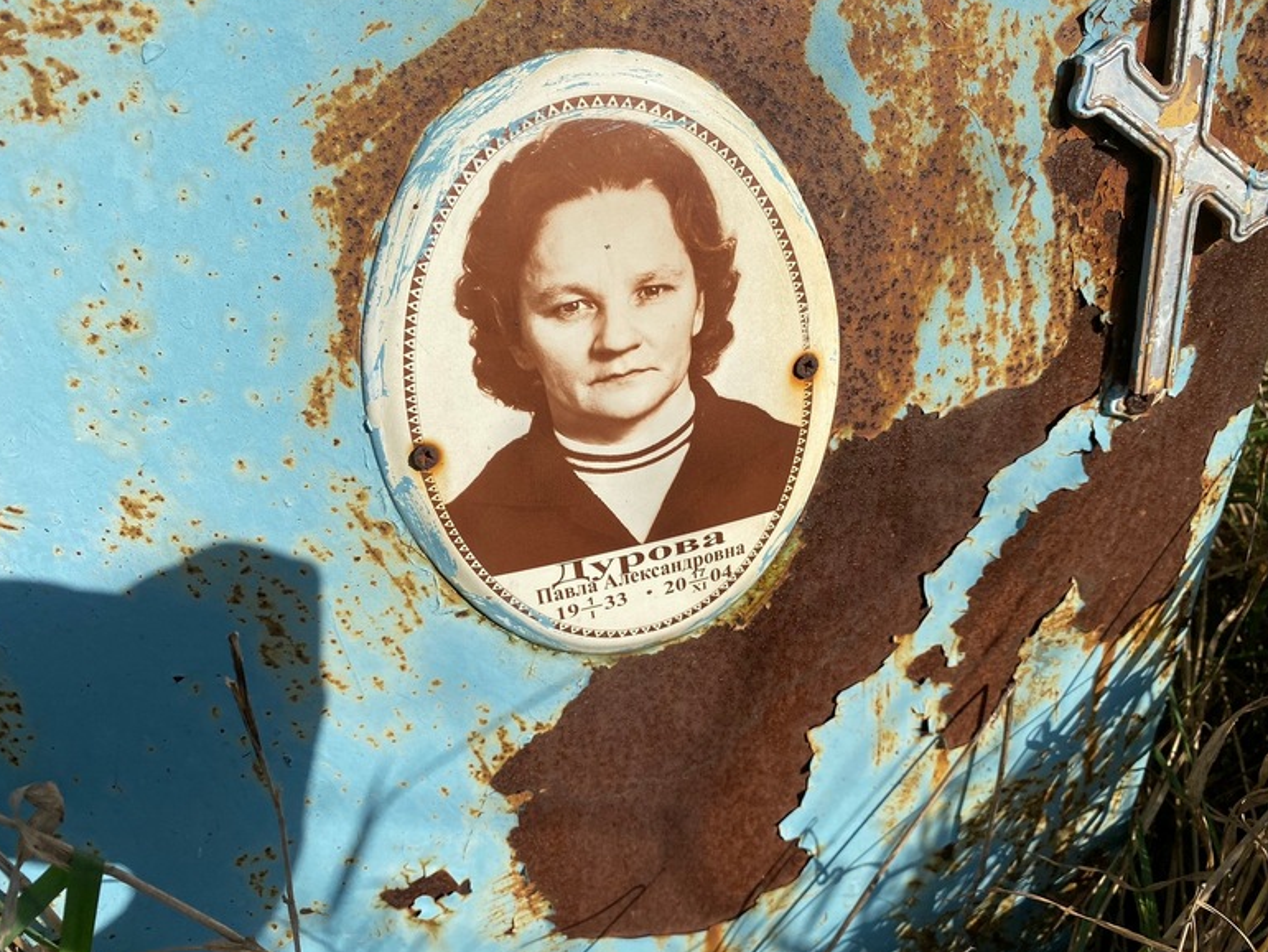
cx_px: 621
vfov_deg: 51.4
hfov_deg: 65.3
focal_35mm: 27
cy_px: 469
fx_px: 989
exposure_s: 1/4115
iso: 32
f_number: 1.8
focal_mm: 4.25
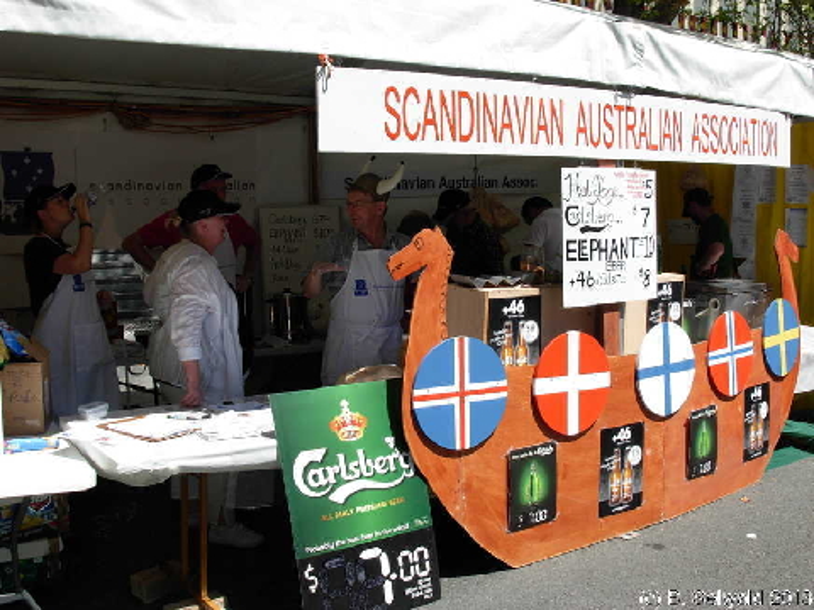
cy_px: 305
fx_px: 894
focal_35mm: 38
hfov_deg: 49.0
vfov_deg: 37.7
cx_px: 407
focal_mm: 6.3
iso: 79
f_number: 4.9
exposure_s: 1/443
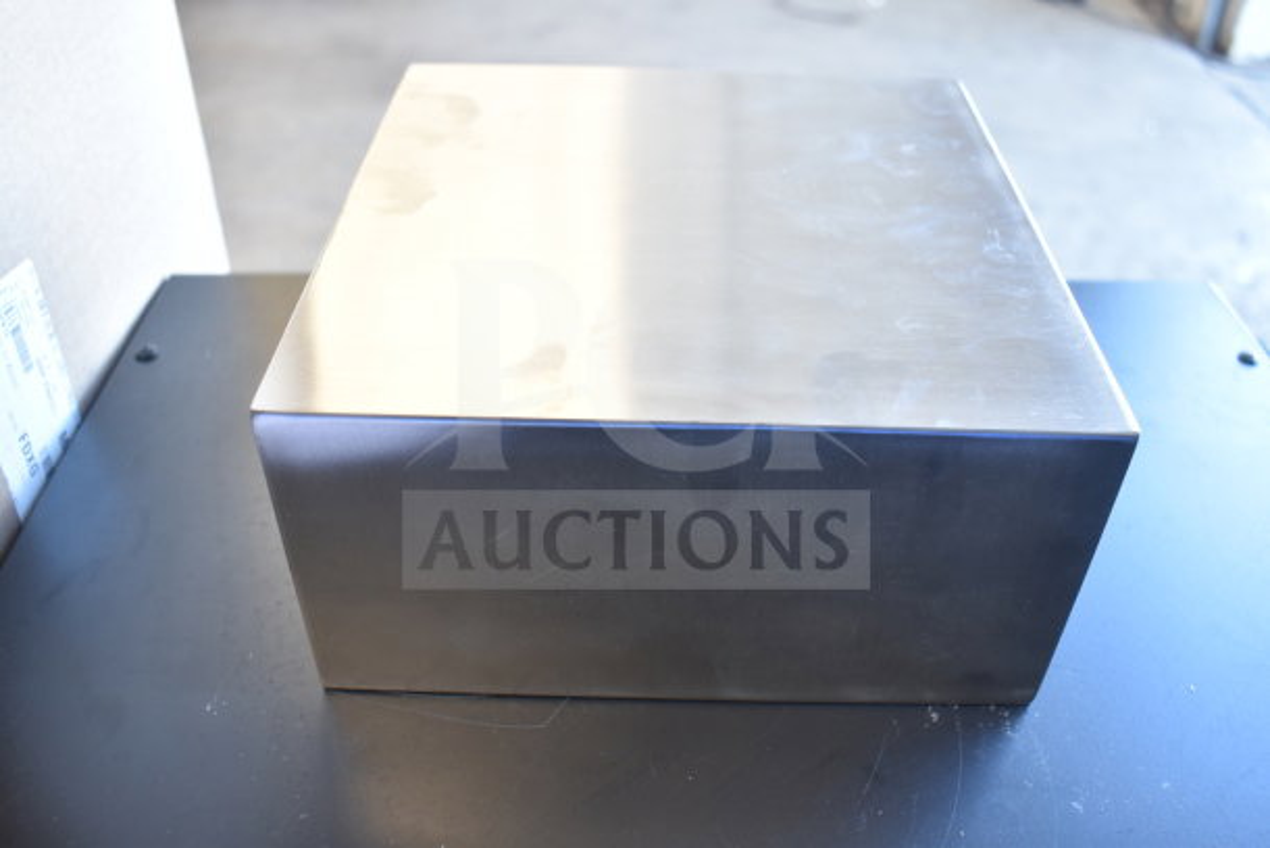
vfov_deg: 41.7
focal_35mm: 32
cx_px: 635
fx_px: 1111
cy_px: 424
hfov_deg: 59.5
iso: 500
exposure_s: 1/30
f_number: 3.8
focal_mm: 21
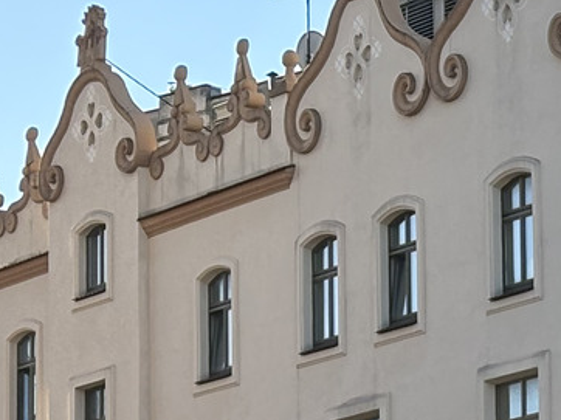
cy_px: 617
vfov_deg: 6.4
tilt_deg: +6.8
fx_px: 3725
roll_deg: +1.6
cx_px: 998
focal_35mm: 230
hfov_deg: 8.3
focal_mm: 5.96
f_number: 1.6
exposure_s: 1/1339
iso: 40
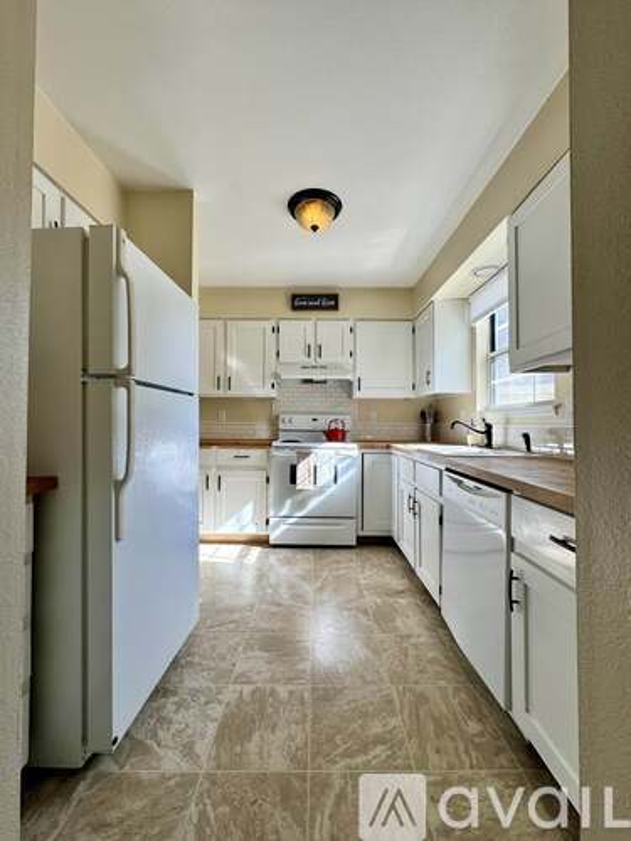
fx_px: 340
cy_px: 420
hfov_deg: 85.7
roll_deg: -0.1
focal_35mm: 14
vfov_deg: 102.1
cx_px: 316
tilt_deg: +0.6
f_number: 2.2
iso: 40
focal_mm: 2.22
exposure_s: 1/135
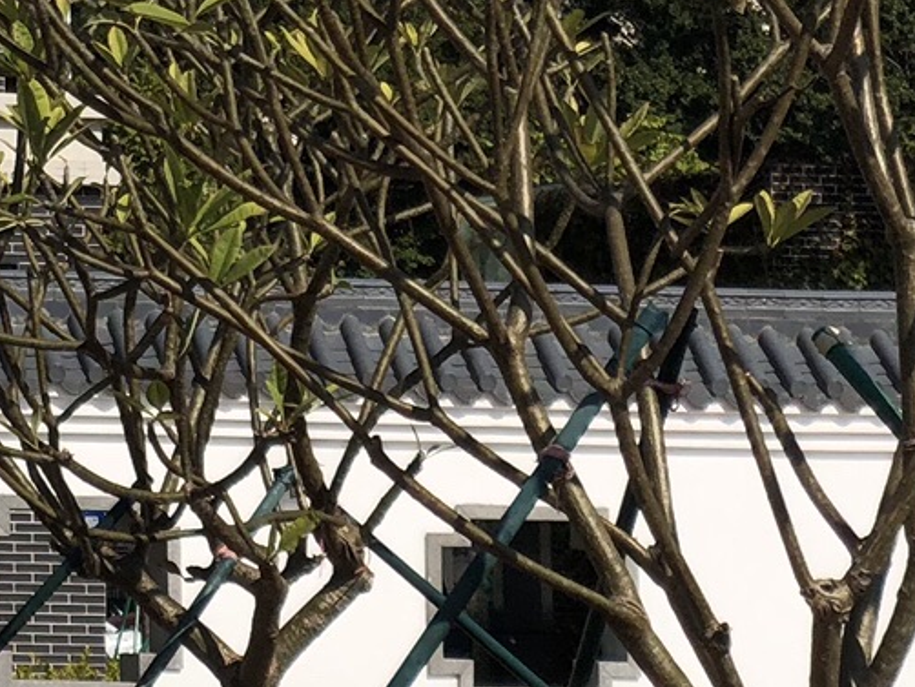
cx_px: -623
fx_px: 5474
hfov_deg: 9.2
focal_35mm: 207
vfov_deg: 7.1
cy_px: -239
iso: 16
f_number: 2.4
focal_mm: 6
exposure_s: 1/1779
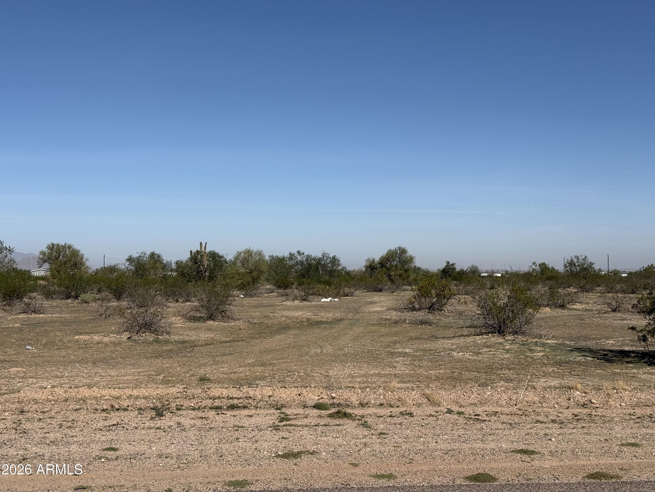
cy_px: 246
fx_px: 908
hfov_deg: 39.7
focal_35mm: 48
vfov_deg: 30.3
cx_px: 328
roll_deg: +1.7
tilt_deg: -0.2
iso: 64
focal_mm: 6.76
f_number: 1.78
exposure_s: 1/9901
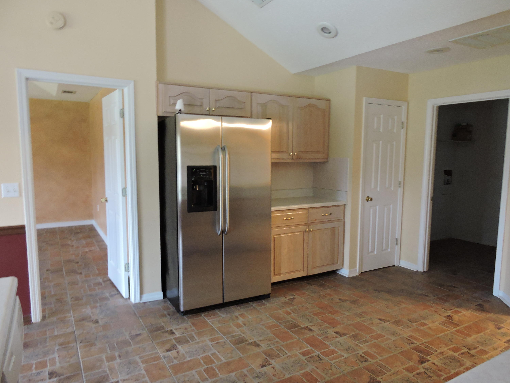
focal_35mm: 24
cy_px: 192
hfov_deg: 71.6
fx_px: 354
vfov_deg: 56.8
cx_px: 255
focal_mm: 4.3
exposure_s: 1/20
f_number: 3.3
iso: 400
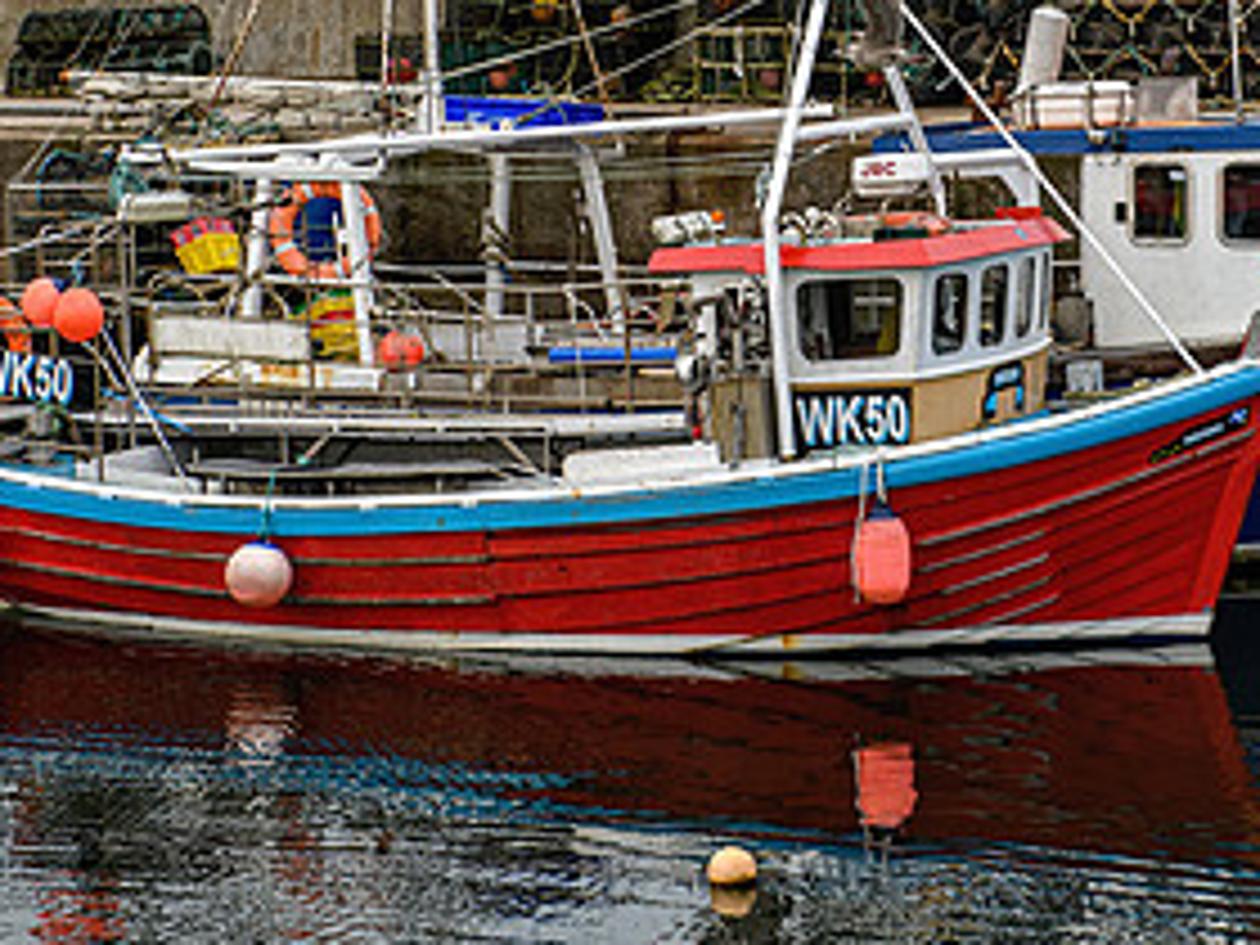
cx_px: 800
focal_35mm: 145
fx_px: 5278
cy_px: 151
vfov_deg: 10.2
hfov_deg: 13.6
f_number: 4
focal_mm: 70
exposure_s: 1/2500
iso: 800
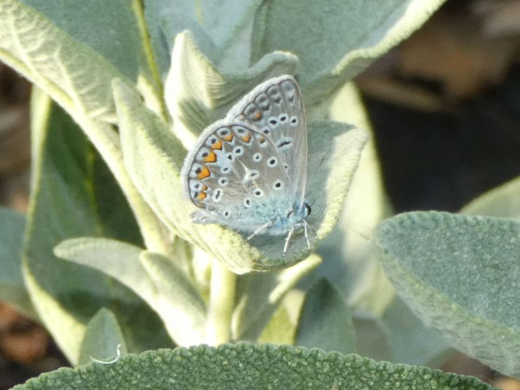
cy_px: 195
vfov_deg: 11.4
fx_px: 1953
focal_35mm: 130
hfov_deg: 15.2
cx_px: 260
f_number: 5.2
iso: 125
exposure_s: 1/60
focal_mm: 23.3
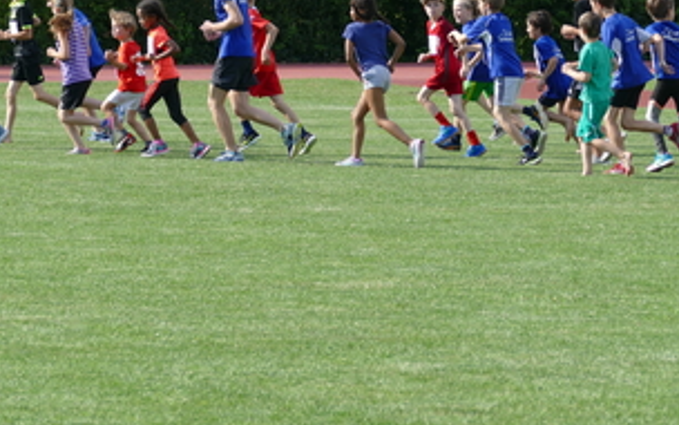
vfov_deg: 4.3
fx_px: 5700
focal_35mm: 308
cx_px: 279
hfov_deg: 6.8
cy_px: 130
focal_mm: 61.93
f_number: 4
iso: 125
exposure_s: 1/500
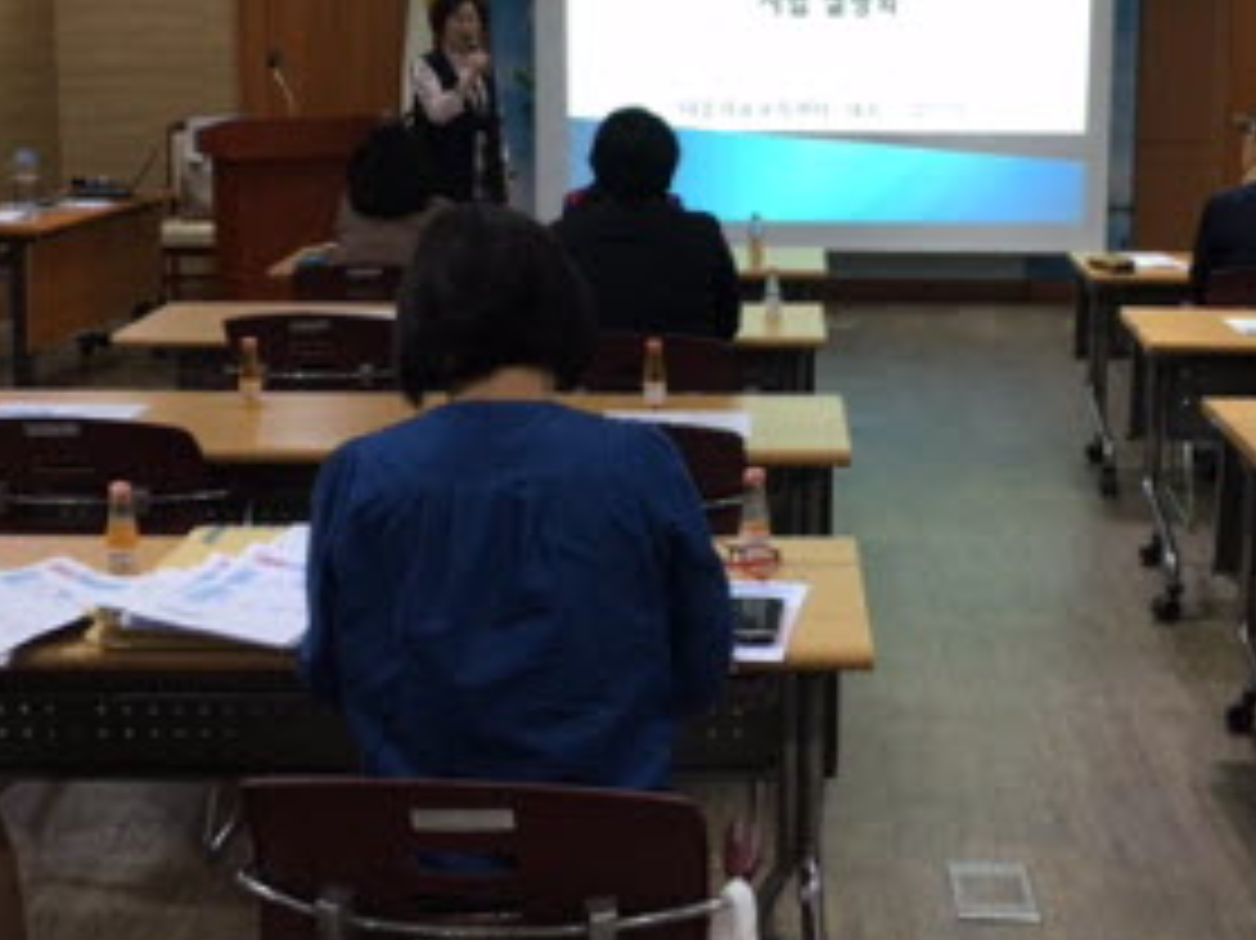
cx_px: 752
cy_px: 299
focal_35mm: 52
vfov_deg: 27.8
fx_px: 1886
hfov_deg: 36.7
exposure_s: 1/15
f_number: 2.2
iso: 40
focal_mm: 4.15
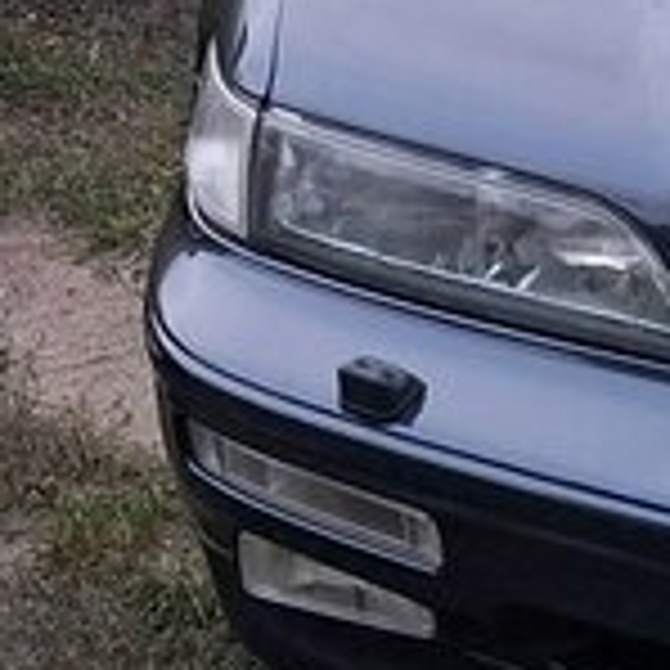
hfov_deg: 10.7
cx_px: 243
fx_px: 3591
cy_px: -594
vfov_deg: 10.0
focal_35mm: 164
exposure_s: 1/33
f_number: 1.8
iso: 320
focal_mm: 5.54
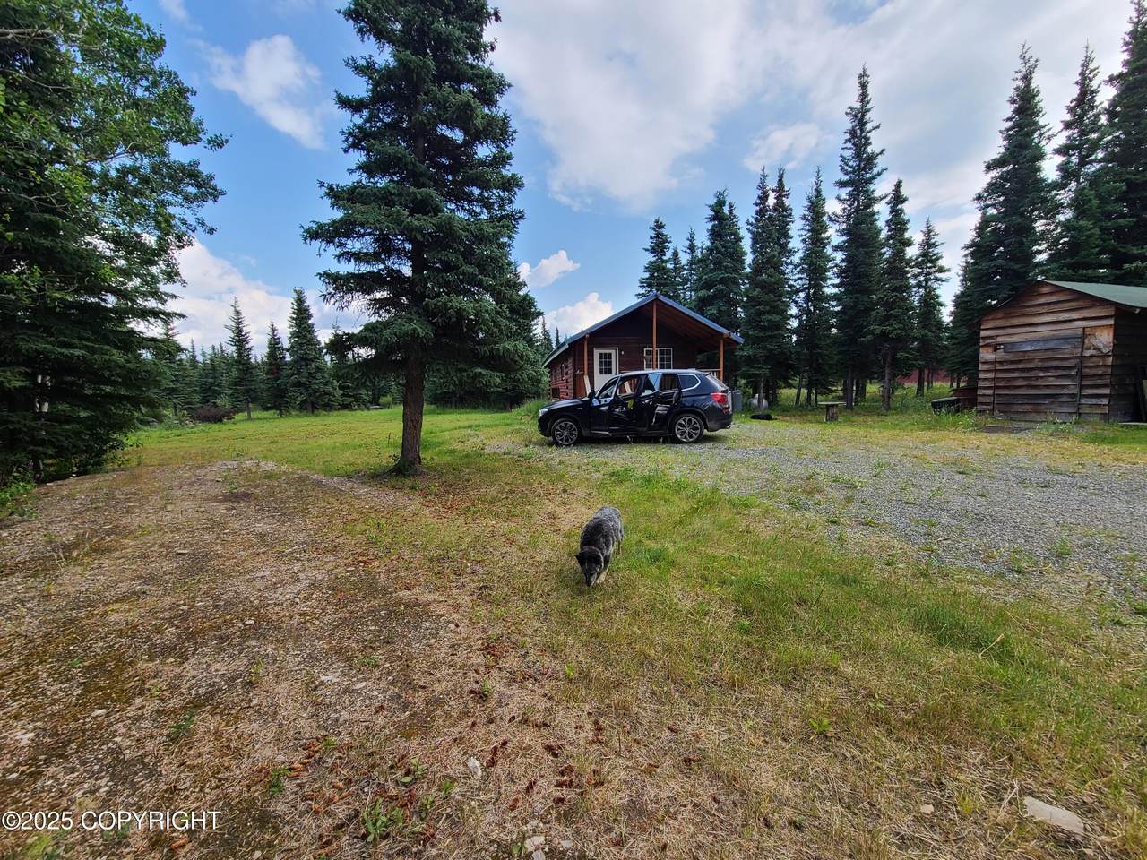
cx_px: 574
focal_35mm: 13
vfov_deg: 89.9
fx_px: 431
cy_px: 430
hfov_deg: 106.2
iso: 50
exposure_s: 1/732
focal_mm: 2.2
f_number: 2.2
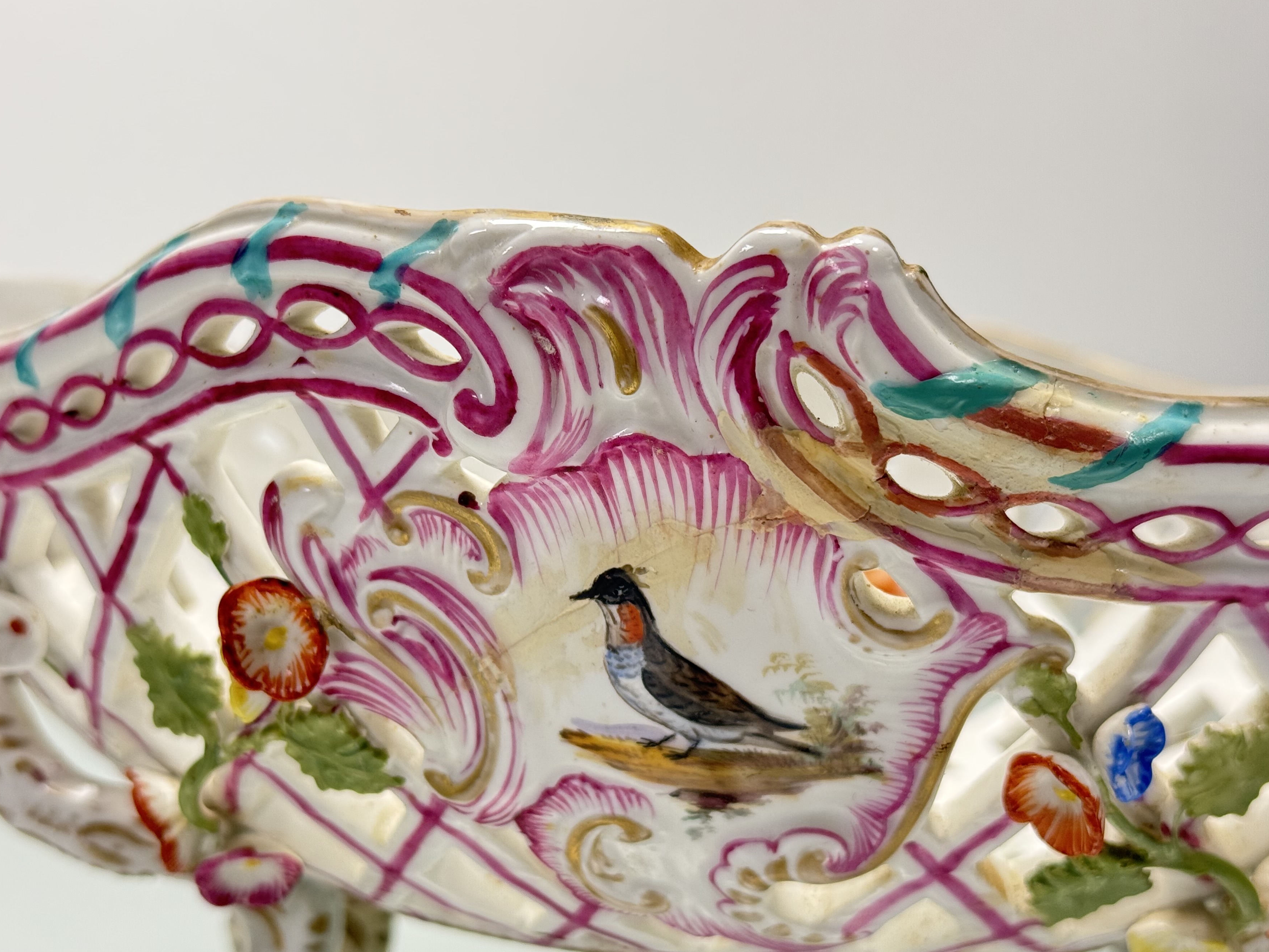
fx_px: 2016
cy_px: 525
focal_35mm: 55
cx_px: 561
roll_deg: -0.4
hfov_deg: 34.9
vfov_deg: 26.5
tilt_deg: -1.7
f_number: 1.78
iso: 125
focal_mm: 6.76
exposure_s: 1/50
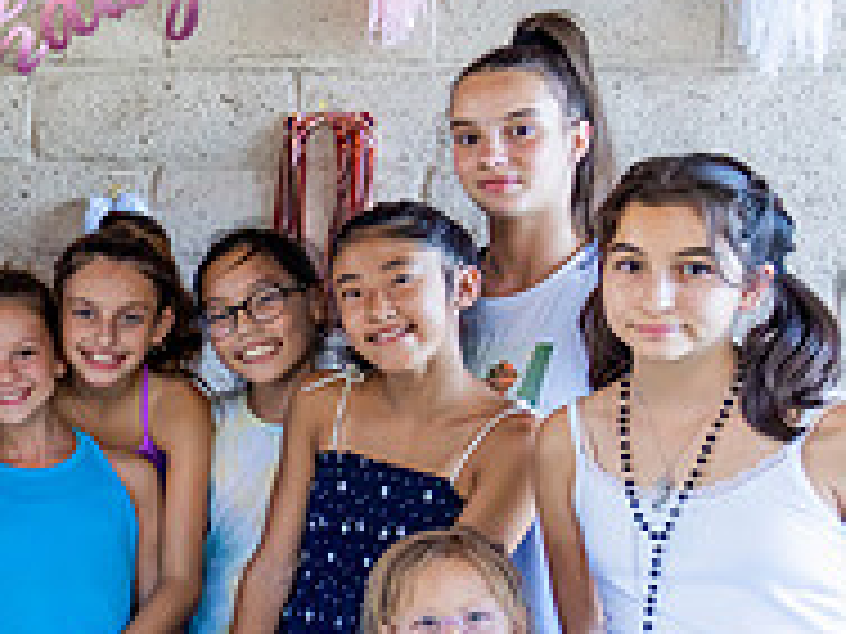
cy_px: 407
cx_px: -392
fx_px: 2102
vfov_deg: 17.1
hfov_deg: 19.9
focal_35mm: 86
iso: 1600
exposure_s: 1/250
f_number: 2.8
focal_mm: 28
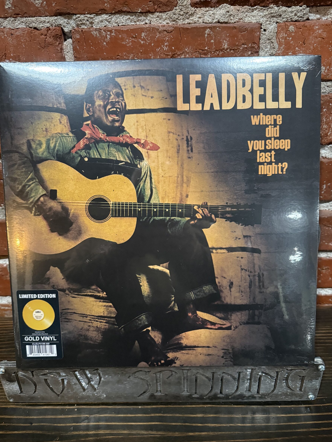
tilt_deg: -29.9
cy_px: 226
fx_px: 333
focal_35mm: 26
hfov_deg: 53.1
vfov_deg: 67.3
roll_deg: +1.8
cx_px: 166
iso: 800
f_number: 1.78
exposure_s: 1/30
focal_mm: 6.76
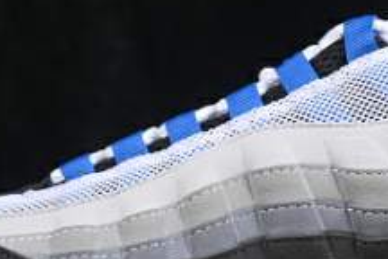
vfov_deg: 5.4
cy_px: 128
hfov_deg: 8.1
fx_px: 2737
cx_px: 289
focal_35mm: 254
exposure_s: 1/60
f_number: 7.1
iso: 160
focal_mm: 50
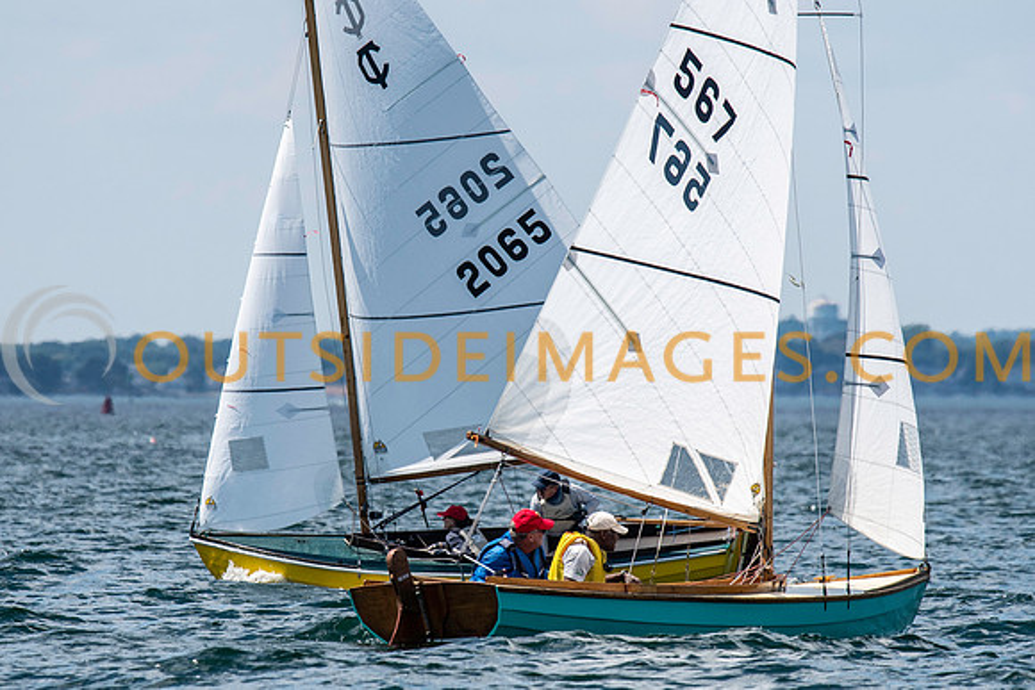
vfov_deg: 2.5
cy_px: 357
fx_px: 15959
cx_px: 491
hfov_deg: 3.7
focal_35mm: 555
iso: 320
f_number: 5.6
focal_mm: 300
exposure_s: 1/3200
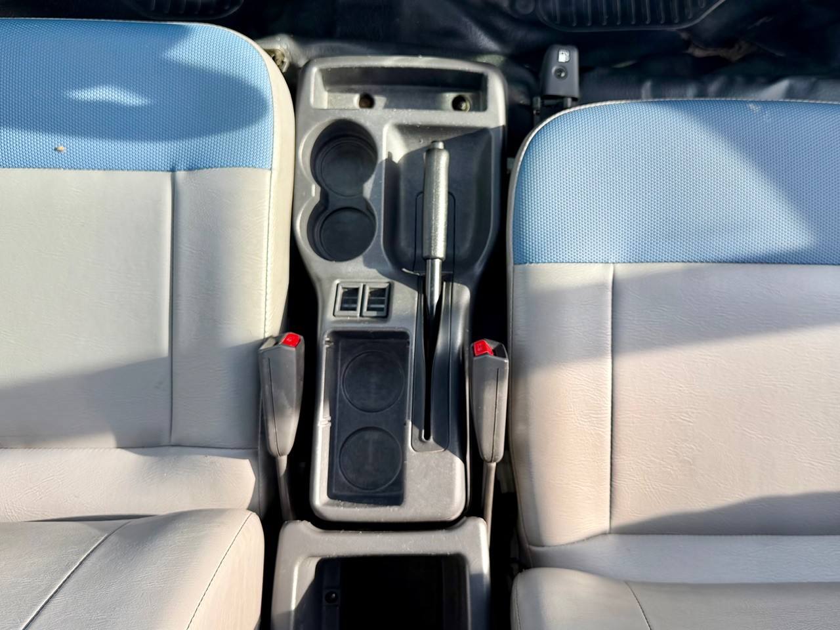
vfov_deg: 56.8
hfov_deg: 71.6
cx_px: 420
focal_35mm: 24
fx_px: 582
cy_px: 315
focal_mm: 6.76
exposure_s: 1/567
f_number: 1.78
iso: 80
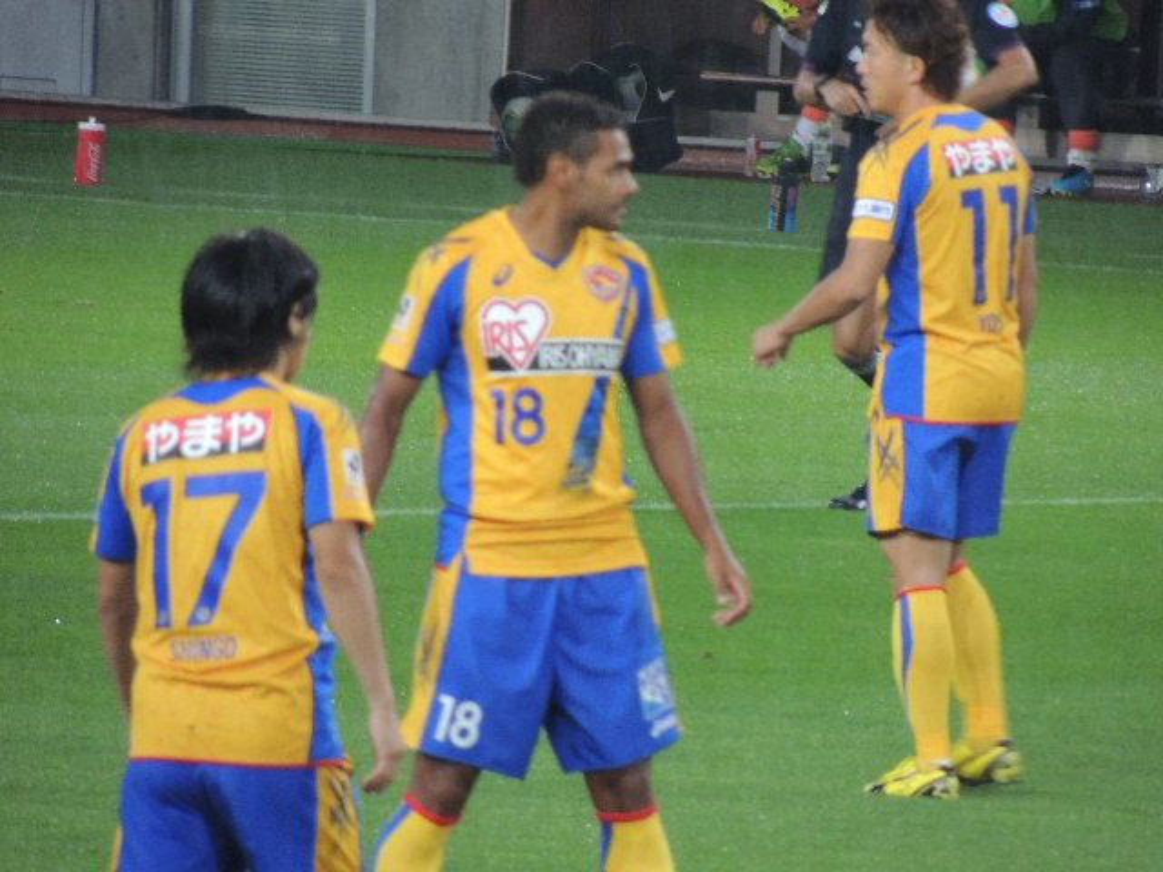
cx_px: 582
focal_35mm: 900
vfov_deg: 1.7
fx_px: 30237
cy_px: 436
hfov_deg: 2.2
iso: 800
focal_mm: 160.5
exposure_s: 1/100
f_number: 5.5
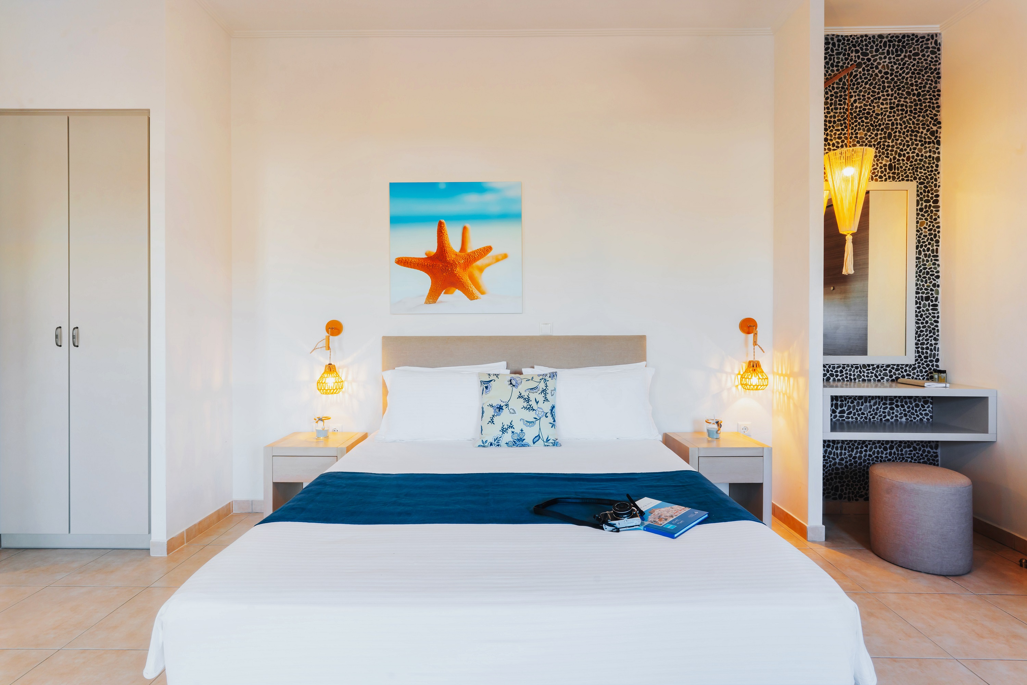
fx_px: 514
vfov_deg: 67.4
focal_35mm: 18
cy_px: 342
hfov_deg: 90.0
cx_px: 514
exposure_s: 1/4
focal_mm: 18
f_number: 9
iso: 200
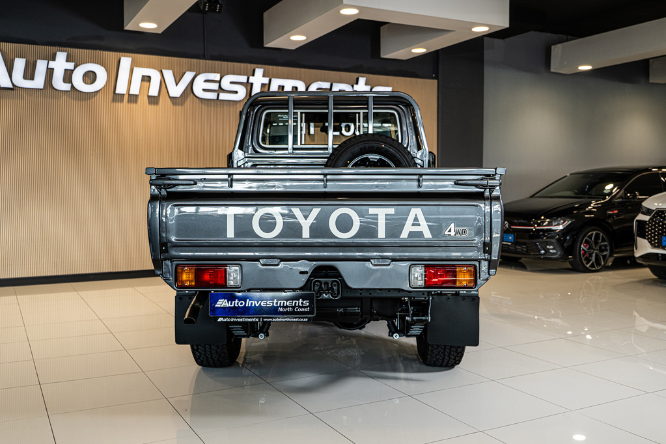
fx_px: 647
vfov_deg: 37.9
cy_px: 222
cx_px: 333
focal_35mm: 35
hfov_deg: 54.4
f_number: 4
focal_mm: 35
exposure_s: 1/200
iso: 640
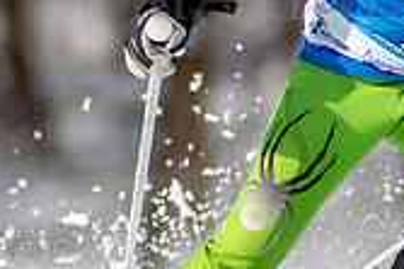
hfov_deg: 1.2
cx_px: 350
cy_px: 73
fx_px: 19048
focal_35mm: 1699
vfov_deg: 0.8
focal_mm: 300
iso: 100
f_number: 2.8
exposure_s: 1/6400
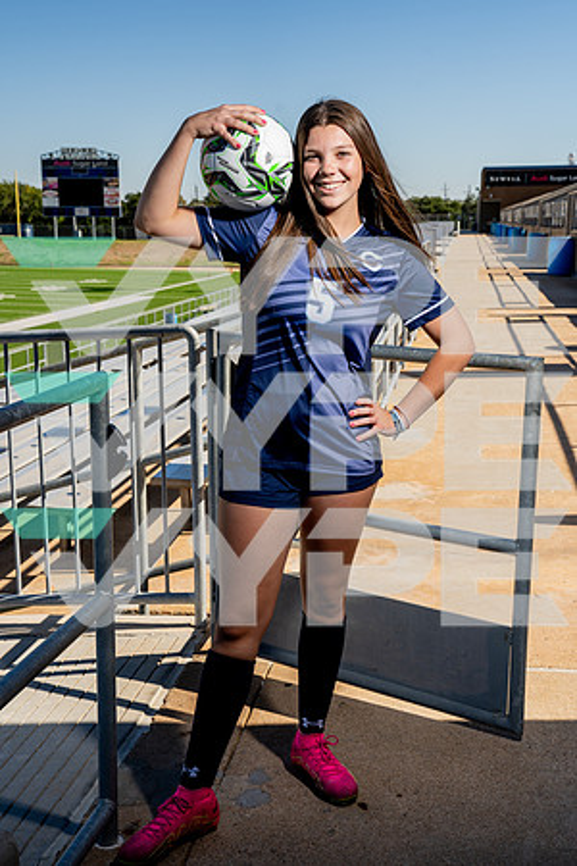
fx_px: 1082
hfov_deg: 29.9
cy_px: 433
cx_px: 288
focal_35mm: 45
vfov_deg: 43.6
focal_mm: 45
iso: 100
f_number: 8
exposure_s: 1/250
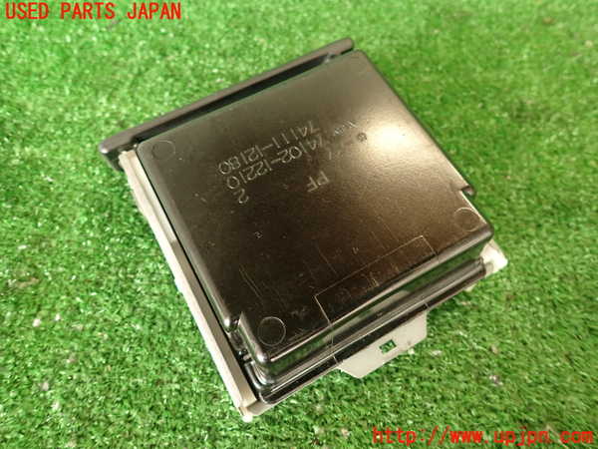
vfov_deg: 54.9
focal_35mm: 25
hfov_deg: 69.4
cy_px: 224
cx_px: 299
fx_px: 432
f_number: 2
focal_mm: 4.5
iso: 200
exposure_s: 1/40
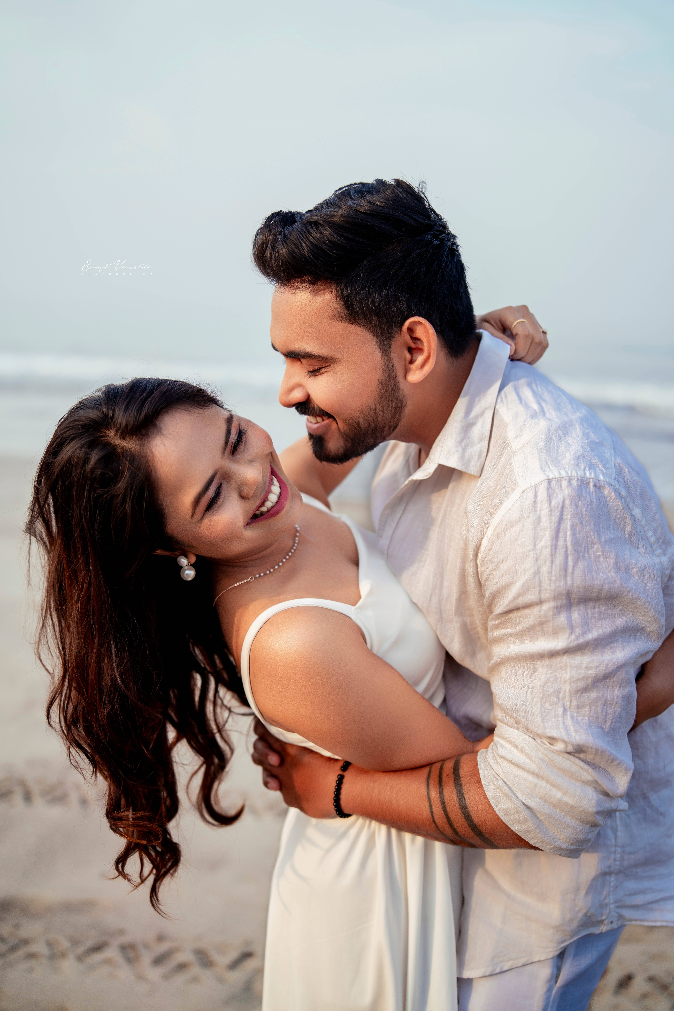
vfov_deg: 54.4
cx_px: 337
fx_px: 982
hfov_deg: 37.9
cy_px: 506
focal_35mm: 35
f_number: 2
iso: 250
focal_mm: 35
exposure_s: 1/1600
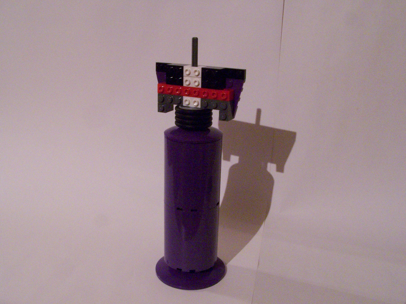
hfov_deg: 49.0
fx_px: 446
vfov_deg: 37.7
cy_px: 152
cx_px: 203
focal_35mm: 38
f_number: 7.1
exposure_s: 1/4
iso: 400
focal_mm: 6.3
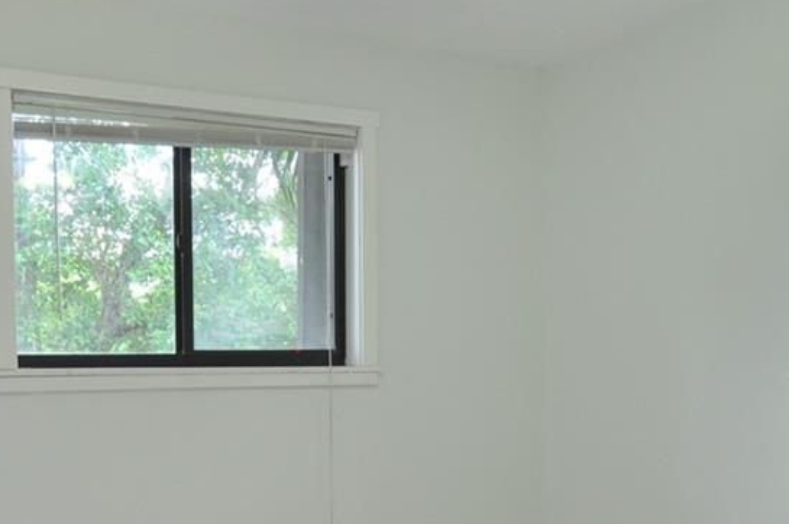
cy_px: 424
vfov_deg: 29.7
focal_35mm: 44
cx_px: 379
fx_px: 963
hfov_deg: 44.5
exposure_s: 1/10
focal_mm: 10
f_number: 8
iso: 400
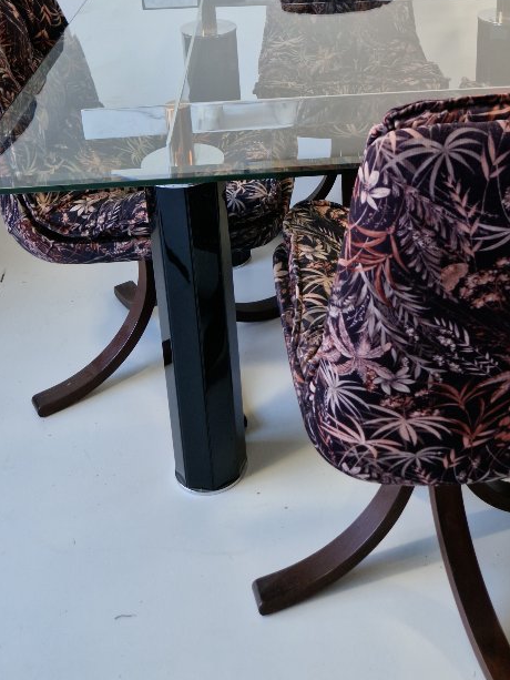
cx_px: 354
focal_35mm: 45
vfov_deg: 39.1
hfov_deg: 31.8
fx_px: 884
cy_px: 68
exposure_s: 1/50
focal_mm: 5.4
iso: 50
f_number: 1.8
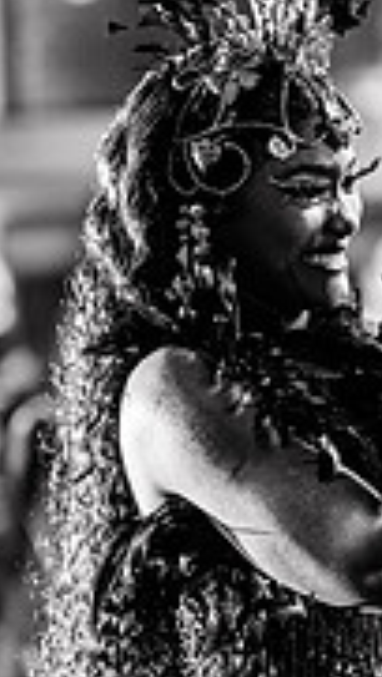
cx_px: 341
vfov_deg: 16.5
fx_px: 2338
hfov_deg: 9.3
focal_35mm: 130
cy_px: 460
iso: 2000
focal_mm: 50
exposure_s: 1/320
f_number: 1.2
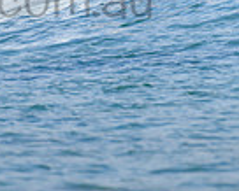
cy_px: -65
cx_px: -61
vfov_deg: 0.6
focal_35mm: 2448
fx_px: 17328
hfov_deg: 0.8
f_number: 5.6
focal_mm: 500
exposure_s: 1/2000
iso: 180
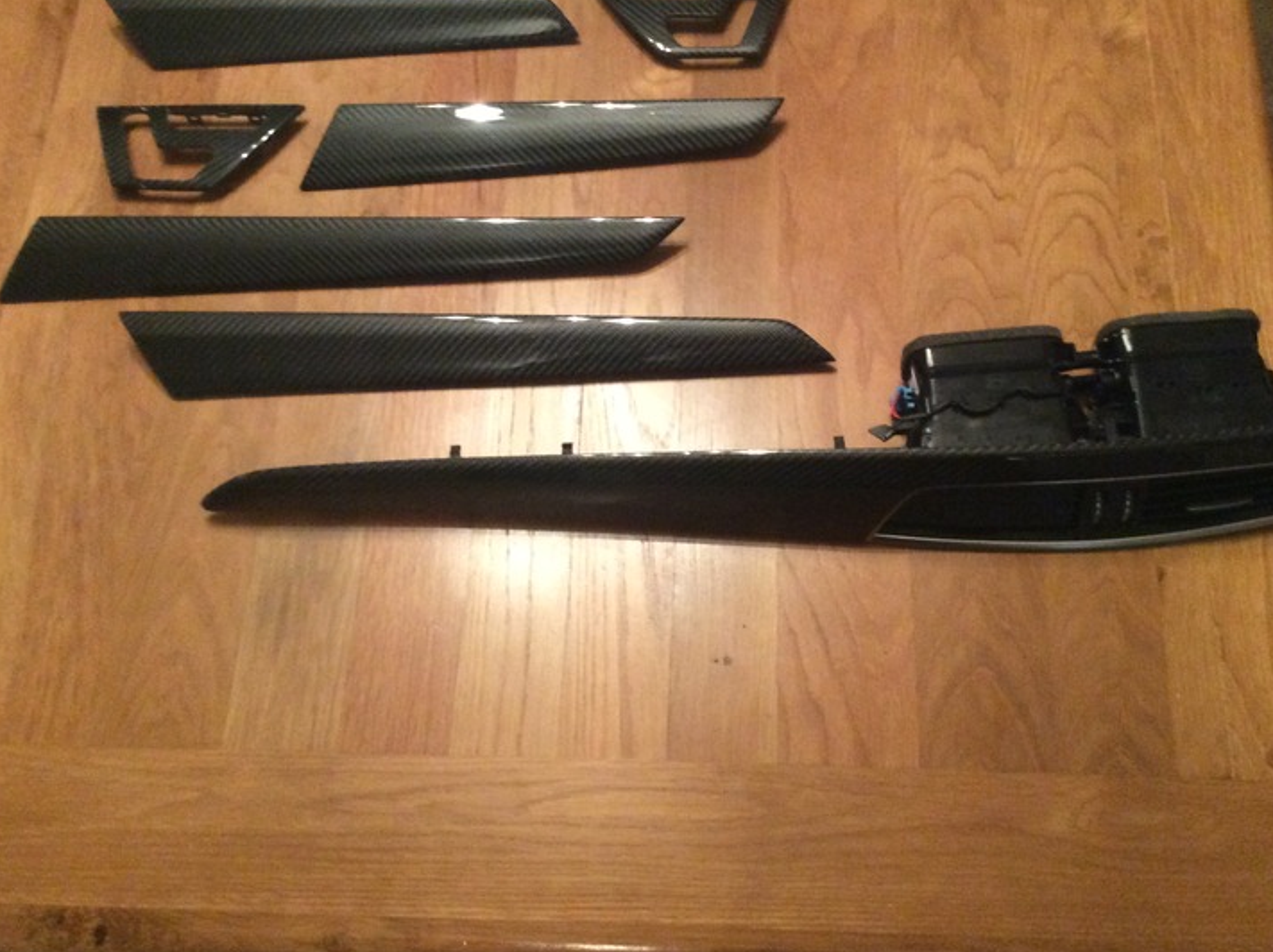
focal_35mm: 36
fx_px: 1323
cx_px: 671
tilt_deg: -70.7
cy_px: 435
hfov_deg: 51.4
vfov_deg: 39.6
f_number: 2.4
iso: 400
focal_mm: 3.3
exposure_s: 1/17
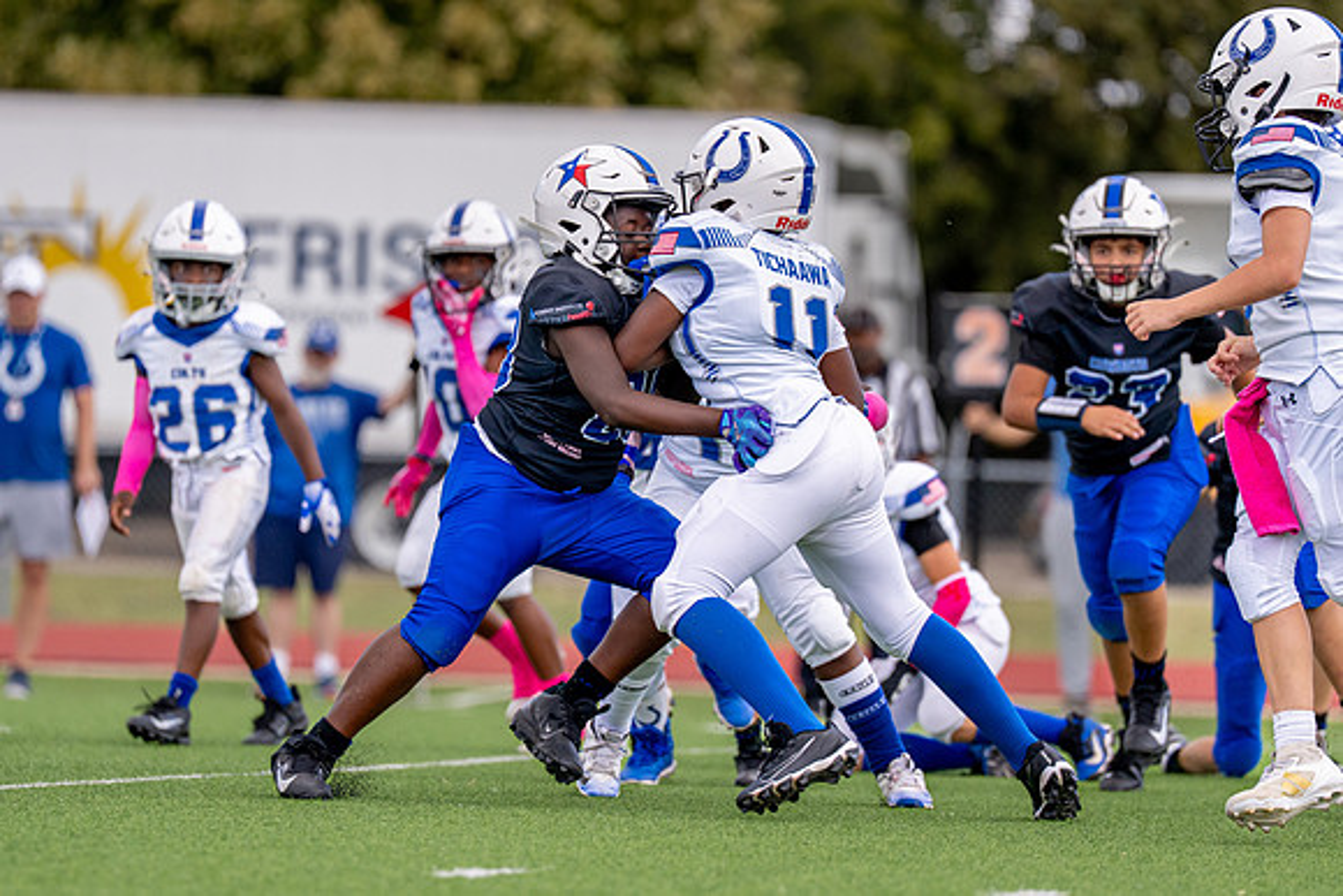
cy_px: 429
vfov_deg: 4.2
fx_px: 12329
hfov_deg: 6.2
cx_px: 663
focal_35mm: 330
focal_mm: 200
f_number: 2.8
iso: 400
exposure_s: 1/4000
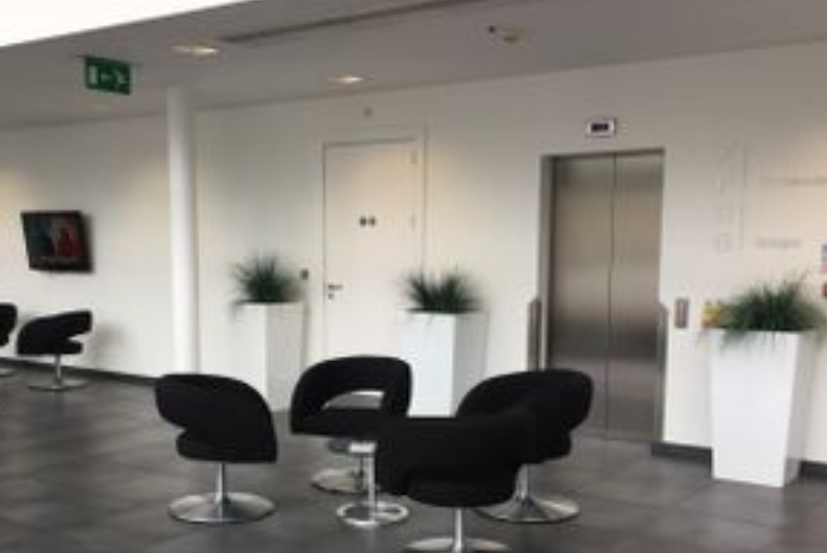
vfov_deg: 31.7
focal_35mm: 42
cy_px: 366
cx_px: 328
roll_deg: +0.7
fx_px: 966
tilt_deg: -8.1
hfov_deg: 46.1
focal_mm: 4.15
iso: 32
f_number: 2.2
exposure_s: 1/100
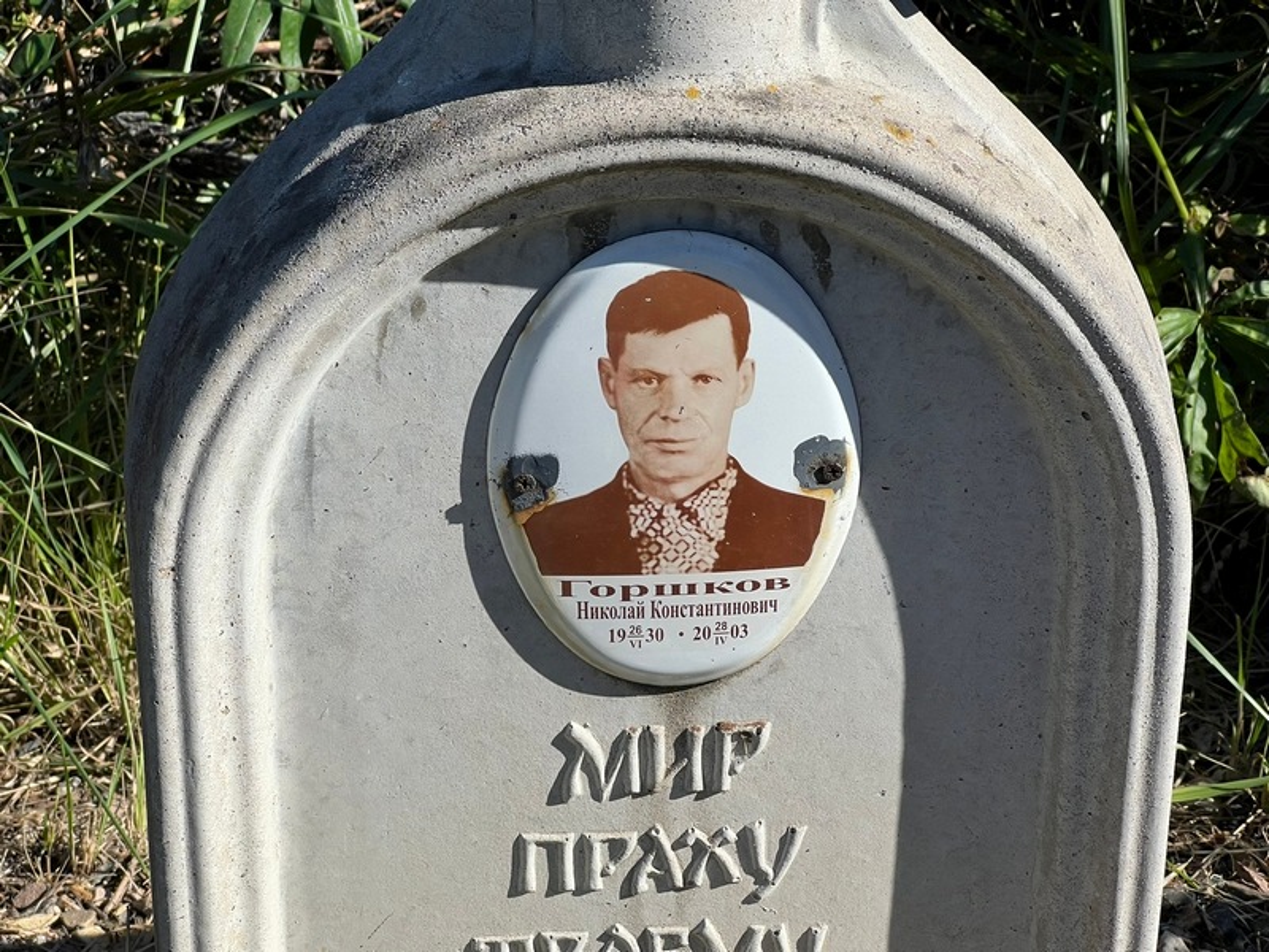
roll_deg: +0.7
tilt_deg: -28.2
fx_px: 2823
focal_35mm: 77
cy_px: 476
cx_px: 634
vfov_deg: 19.1
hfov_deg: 25.3
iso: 32
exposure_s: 1/911
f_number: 2.8
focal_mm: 9
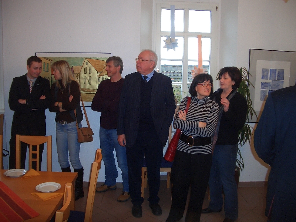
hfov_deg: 52.6
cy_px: 111
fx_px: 299
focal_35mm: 35
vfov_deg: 40.7
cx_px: 148
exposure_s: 1/40
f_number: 2.6
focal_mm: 5.8
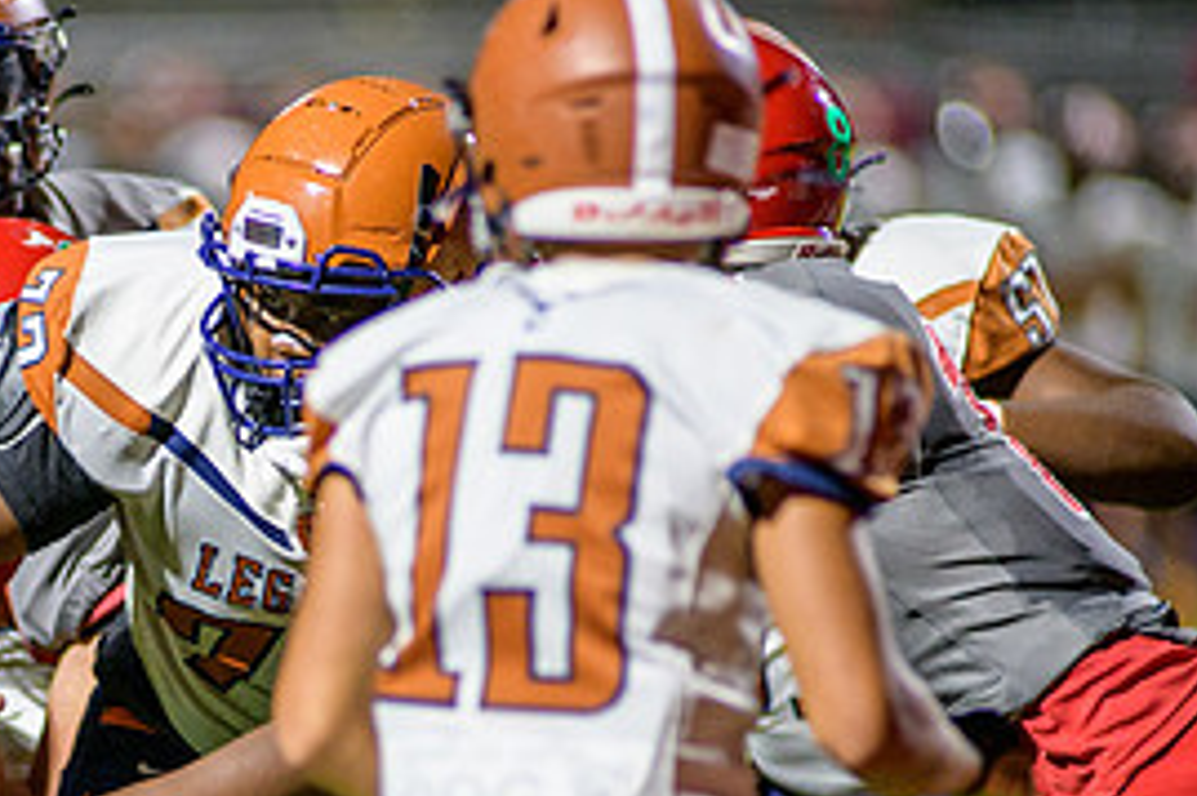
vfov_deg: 2.1
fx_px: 21499
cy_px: 740
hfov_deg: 3.2
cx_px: 13
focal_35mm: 647
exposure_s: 1/500
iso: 2000
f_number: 2.8
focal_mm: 300
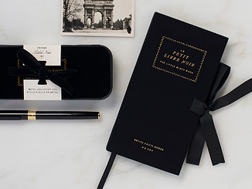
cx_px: 117
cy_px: 70
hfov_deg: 22.5
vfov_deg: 17.0
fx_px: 634
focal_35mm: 87
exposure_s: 1/80
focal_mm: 50
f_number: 11
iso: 250
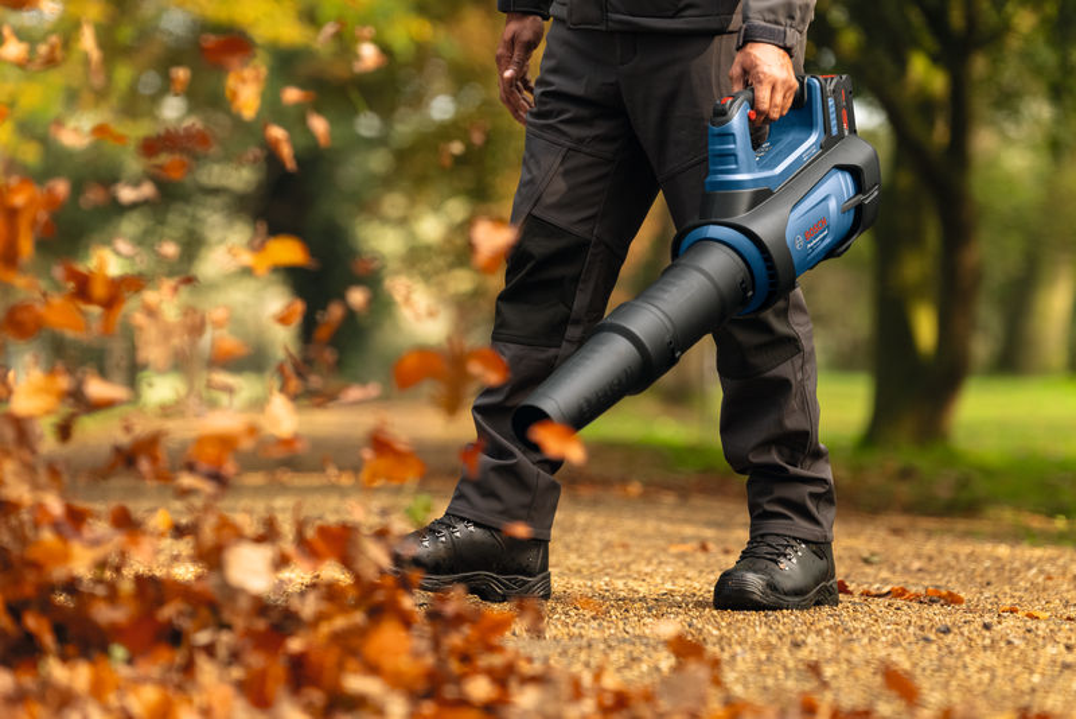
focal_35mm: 168
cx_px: 538
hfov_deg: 12.2
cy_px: 360
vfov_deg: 8.2
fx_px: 5023
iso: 1600
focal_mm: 168
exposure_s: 1/500
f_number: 4
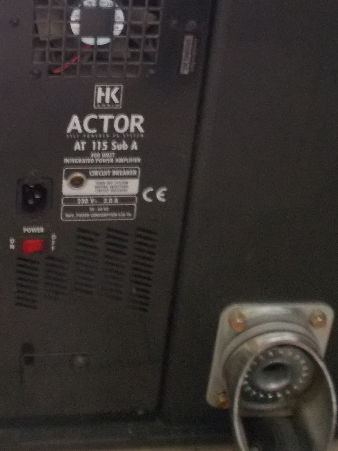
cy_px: 0
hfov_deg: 21.9
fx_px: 872
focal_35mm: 67
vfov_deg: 27.3
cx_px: 124
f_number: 3.2
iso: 400
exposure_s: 1/8
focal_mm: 4.6
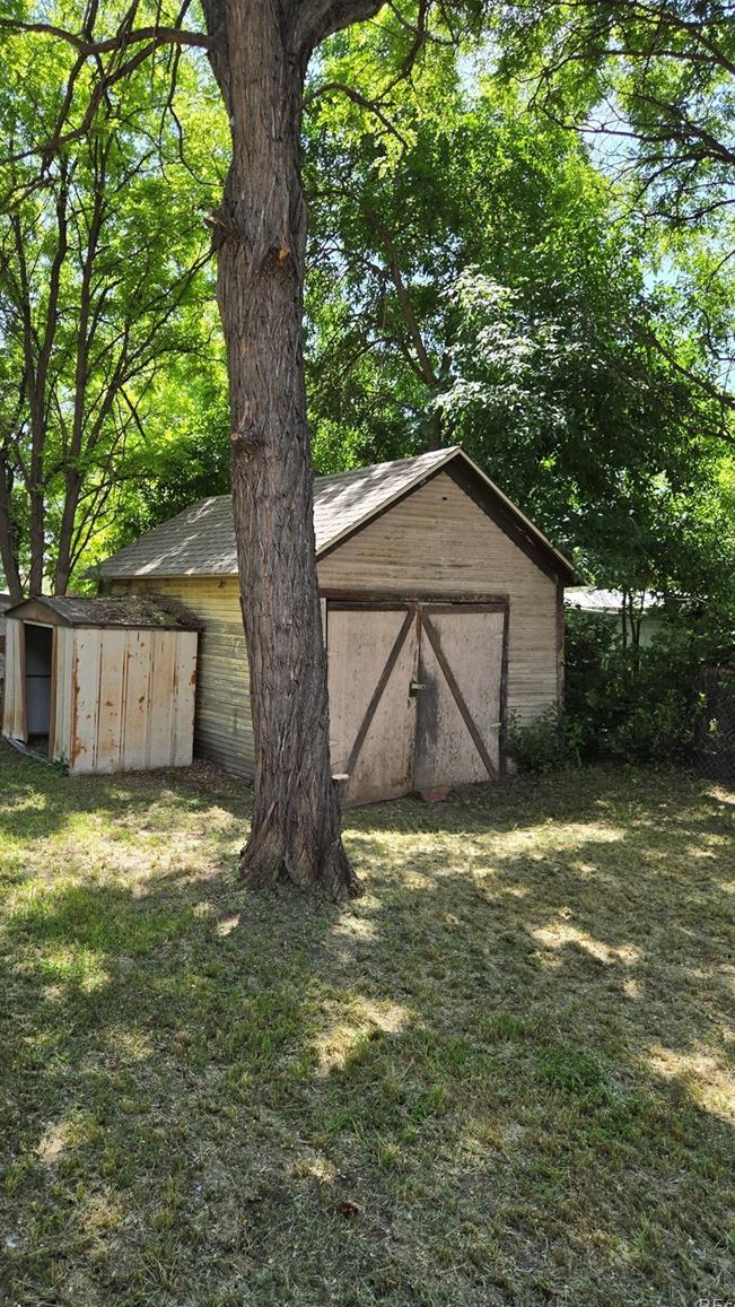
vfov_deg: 71.9
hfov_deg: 44.2
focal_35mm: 26
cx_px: 291
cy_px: 643
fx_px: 901
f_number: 1.8
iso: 80
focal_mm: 5.4
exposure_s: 1/854
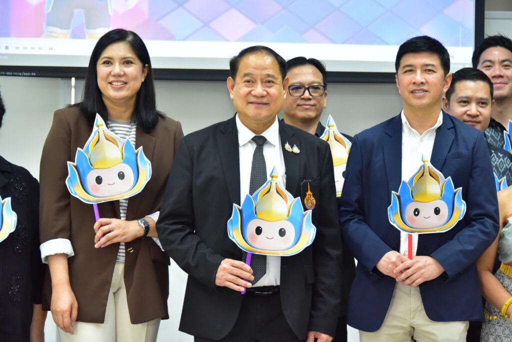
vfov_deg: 11.0
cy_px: 171
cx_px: 256
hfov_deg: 16.4
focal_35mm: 125
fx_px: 1779
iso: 4000
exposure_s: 1/200
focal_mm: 125
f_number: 5.6
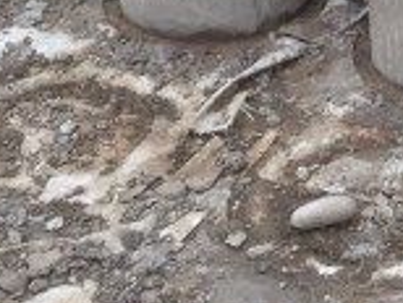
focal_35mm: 137
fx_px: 1597
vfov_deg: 10.2
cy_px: -246
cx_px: 379
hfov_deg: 14.2
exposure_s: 1/390
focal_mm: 4.13
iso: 50
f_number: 2.4
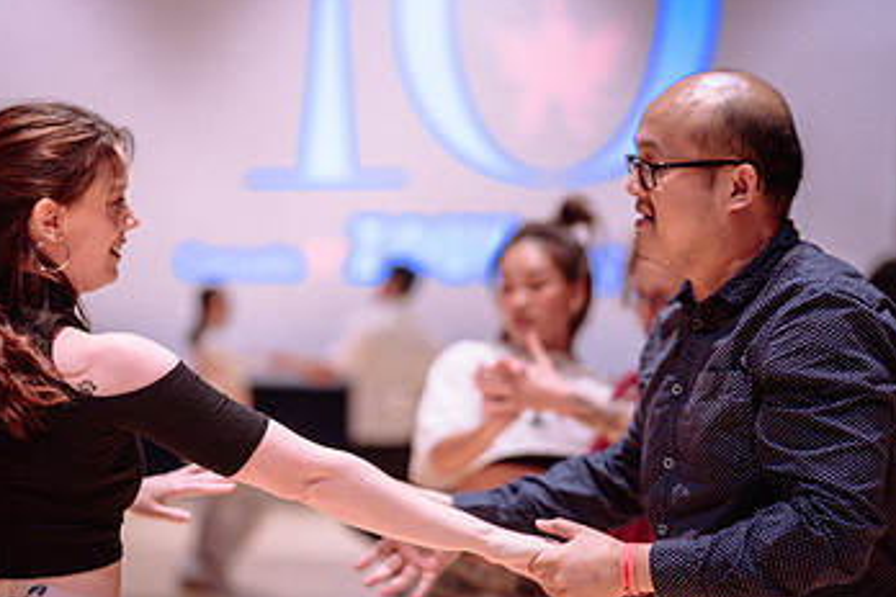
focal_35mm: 98
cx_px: 415
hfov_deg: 20.8
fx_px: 2439
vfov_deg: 13.9
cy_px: 379
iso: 1600
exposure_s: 1/200
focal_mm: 50
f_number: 1.2
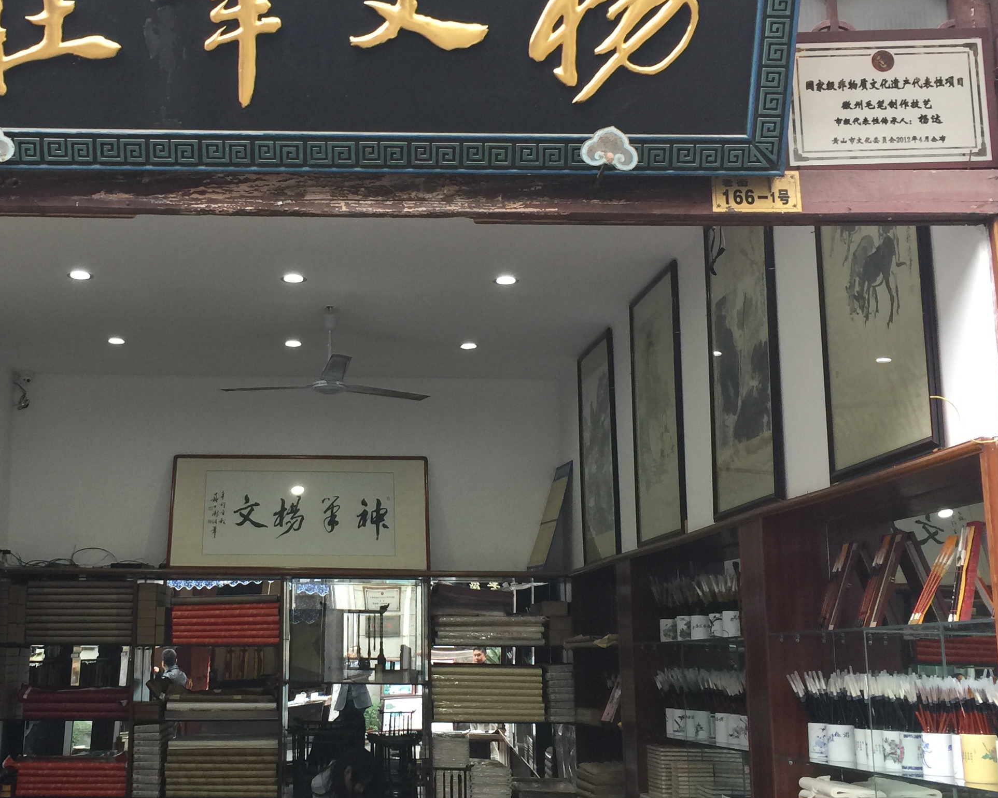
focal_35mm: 48
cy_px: 350
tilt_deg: +12.9
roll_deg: -1.0
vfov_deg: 31.4
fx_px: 1418
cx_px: 332
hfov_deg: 38.3
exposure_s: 1/33
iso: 32
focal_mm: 4.15
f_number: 2.2
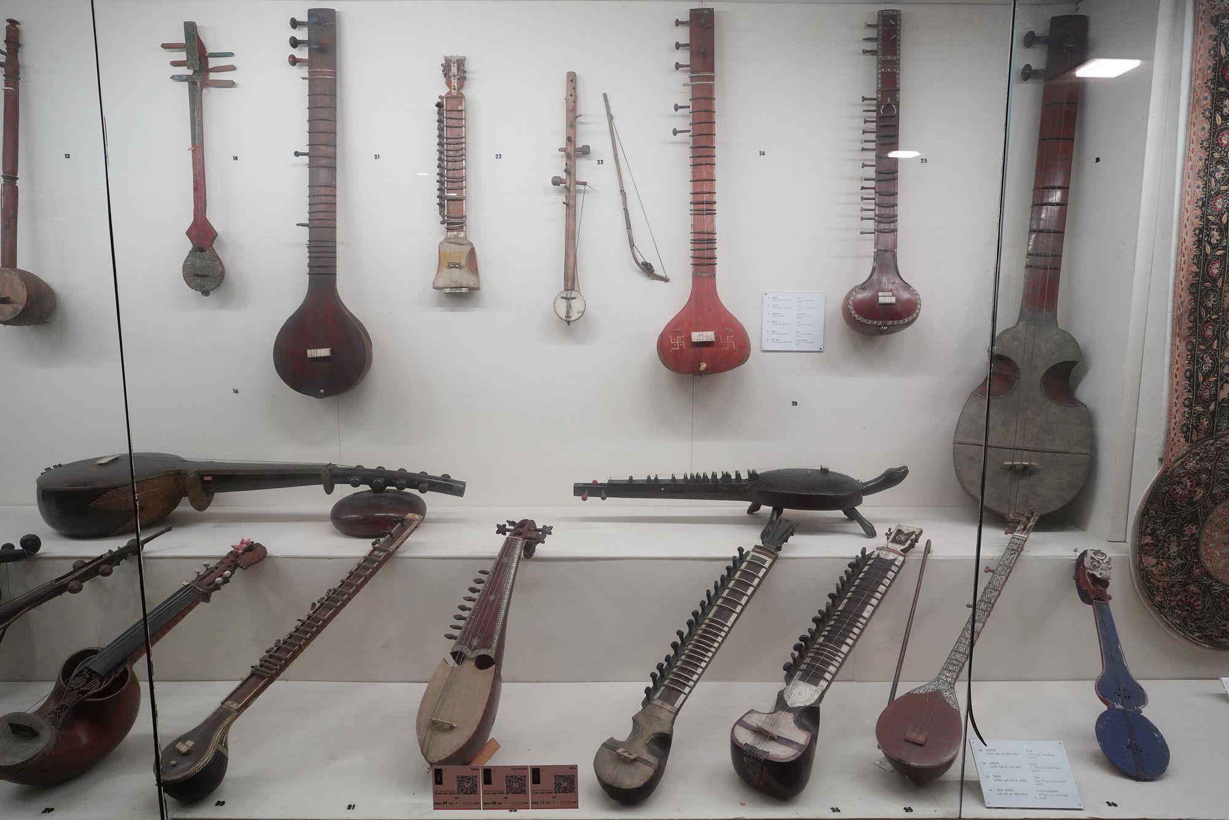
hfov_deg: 73.7
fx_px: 819
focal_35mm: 24
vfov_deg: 53.1
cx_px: 614
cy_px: 410
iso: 3200
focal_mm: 24
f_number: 7.1
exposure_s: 1/80
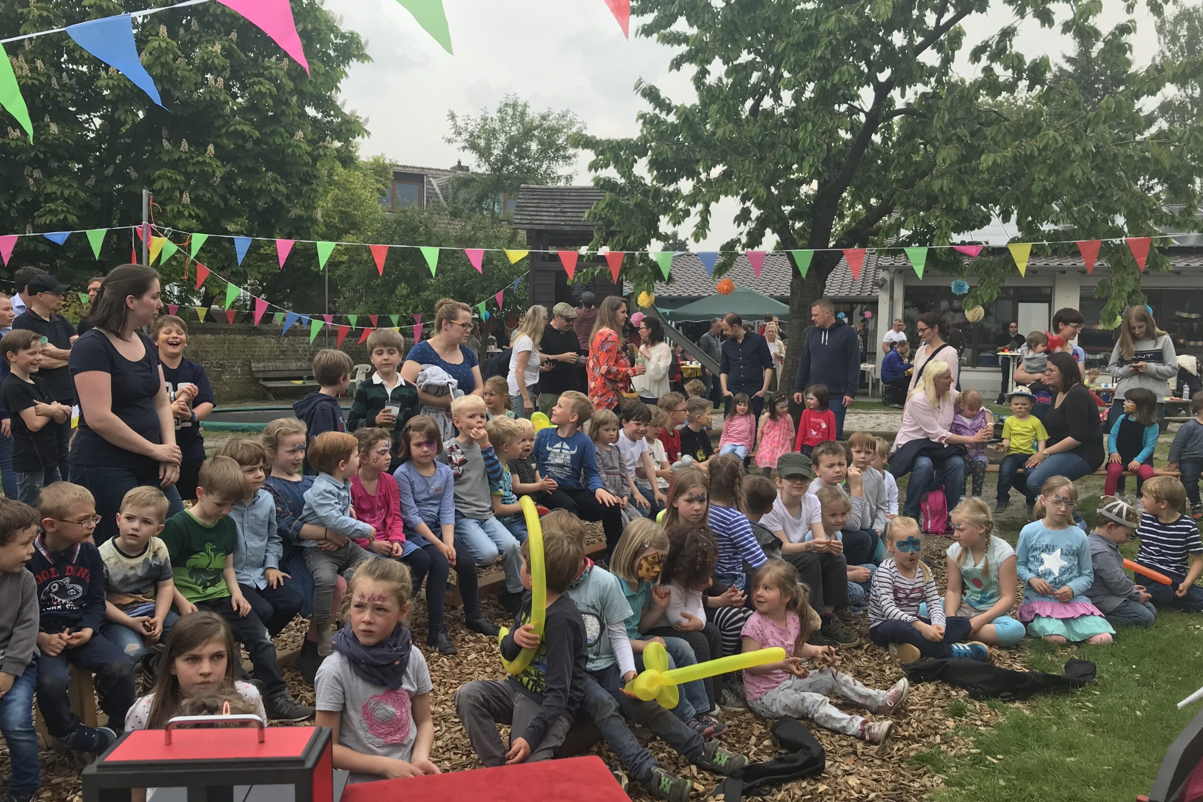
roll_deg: -0.4
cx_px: 591
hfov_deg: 61.9
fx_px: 1002
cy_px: 401
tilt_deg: -4.3
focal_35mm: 30
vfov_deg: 43.6
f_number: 1.8
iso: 20
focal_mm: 3.99
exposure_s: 1/647
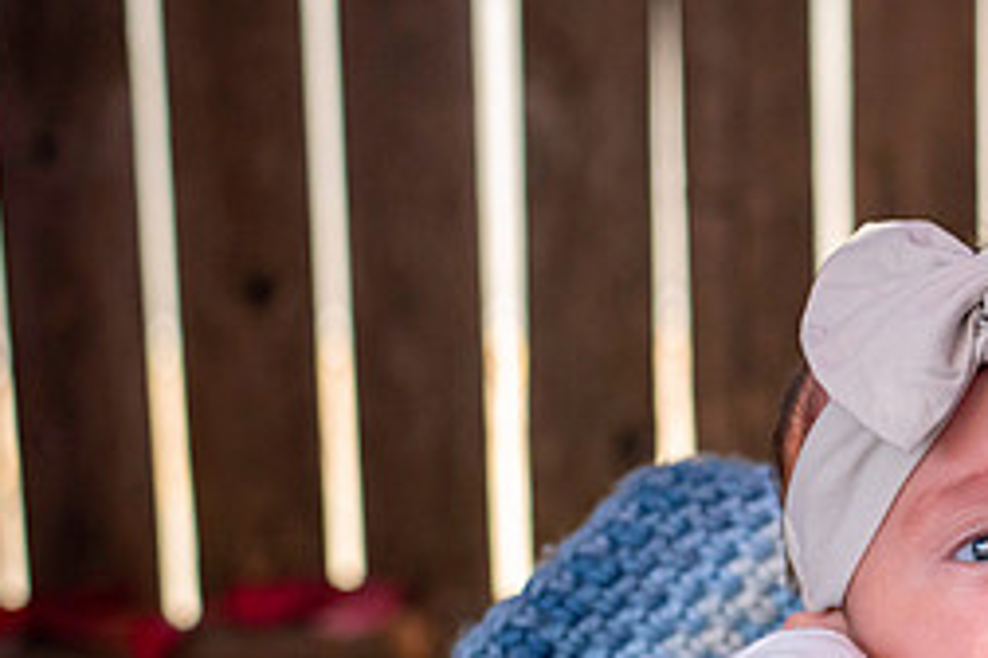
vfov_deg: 11.9
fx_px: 3156
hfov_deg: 17.2
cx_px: 1086
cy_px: 517
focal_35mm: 115
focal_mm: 50
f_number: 3.2
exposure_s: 1/2000
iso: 3200
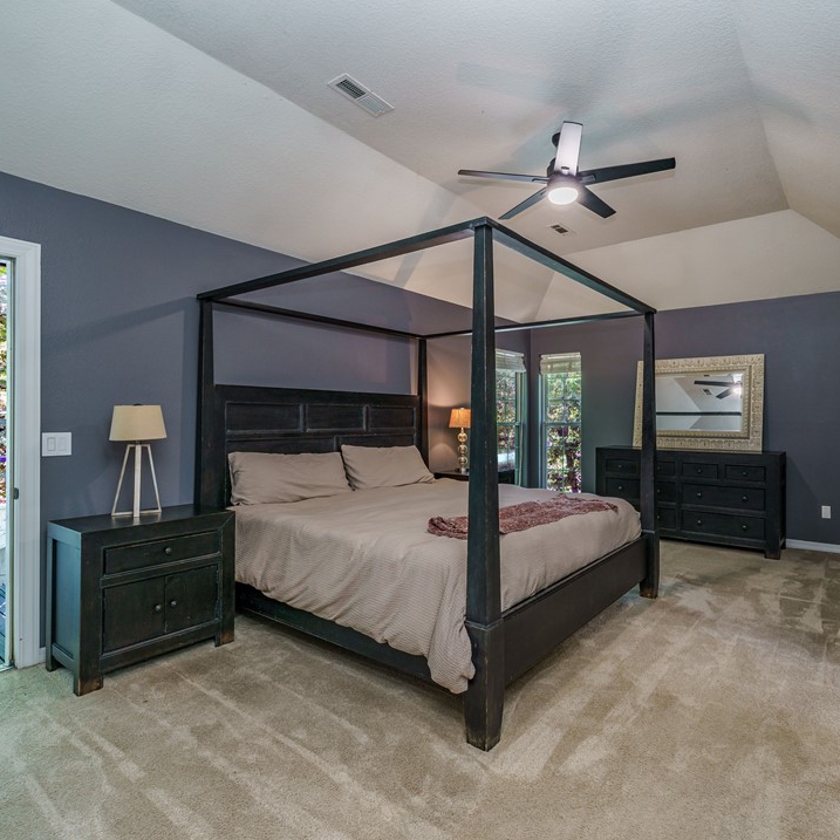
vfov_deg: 80.7
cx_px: 477
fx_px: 494
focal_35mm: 18
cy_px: 419
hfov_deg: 80.3
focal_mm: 14
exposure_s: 1/13
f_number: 9
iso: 200
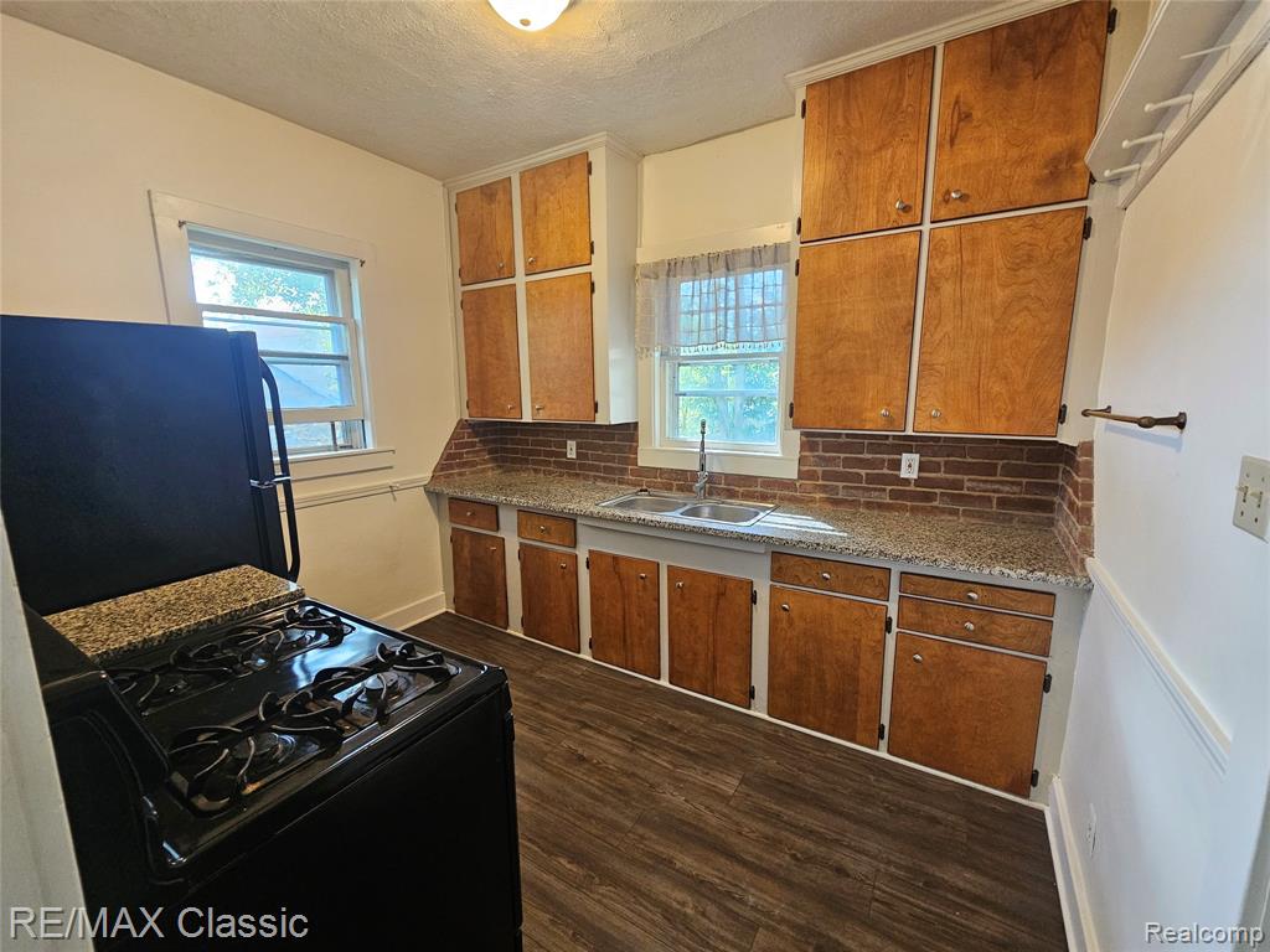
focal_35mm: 13
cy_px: 476
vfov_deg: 89.9
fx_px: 477
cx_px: 635
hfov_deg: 106.2
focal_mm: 2.2
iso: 250
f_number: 2.2
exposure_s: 1/60
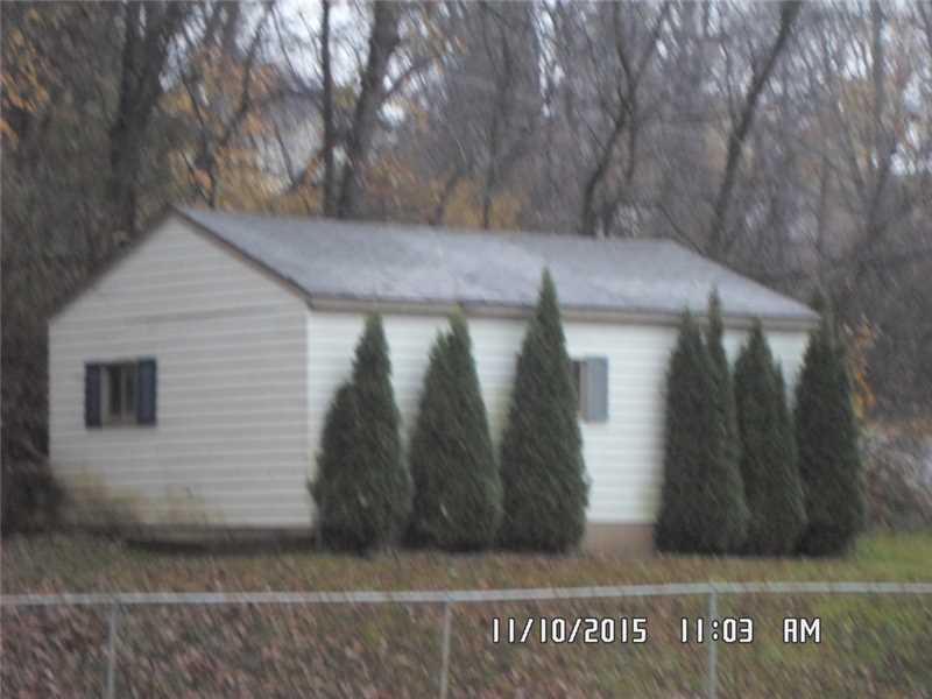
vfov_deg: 11.9
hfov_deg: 15.8
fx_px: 3365
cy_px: 350
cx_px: 466
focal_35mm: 125
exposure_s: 1/60
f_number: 6.3
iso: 320
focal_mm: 22.5
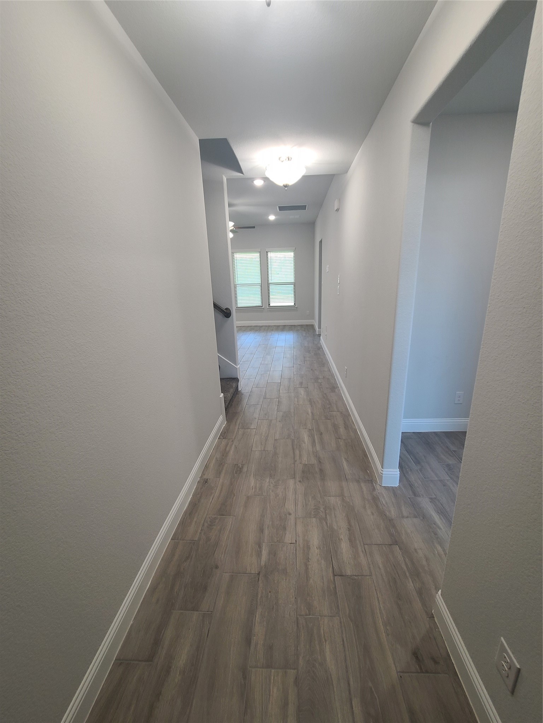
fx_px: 272
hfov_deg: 89.9
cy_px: 362
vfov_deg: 106.2
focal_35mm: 13
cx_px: 272
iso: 125
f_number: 2.2
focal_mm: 2.2
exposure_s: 1/60
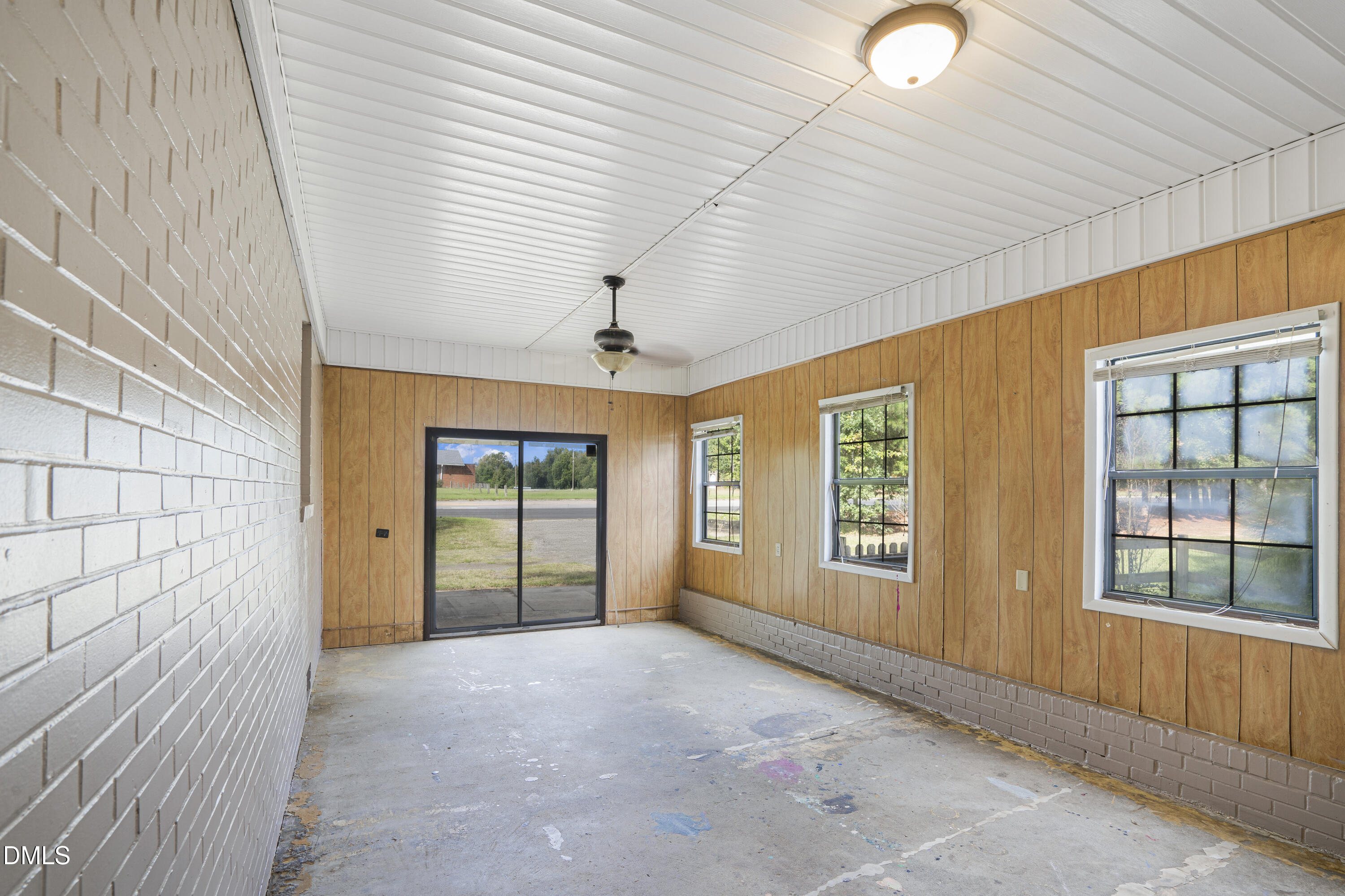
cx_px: 672
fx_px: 598
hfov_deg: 96.7
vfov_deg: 73.7
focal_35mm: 16
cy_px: 448
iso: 100
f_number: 9
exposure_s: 1.6
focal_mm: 16
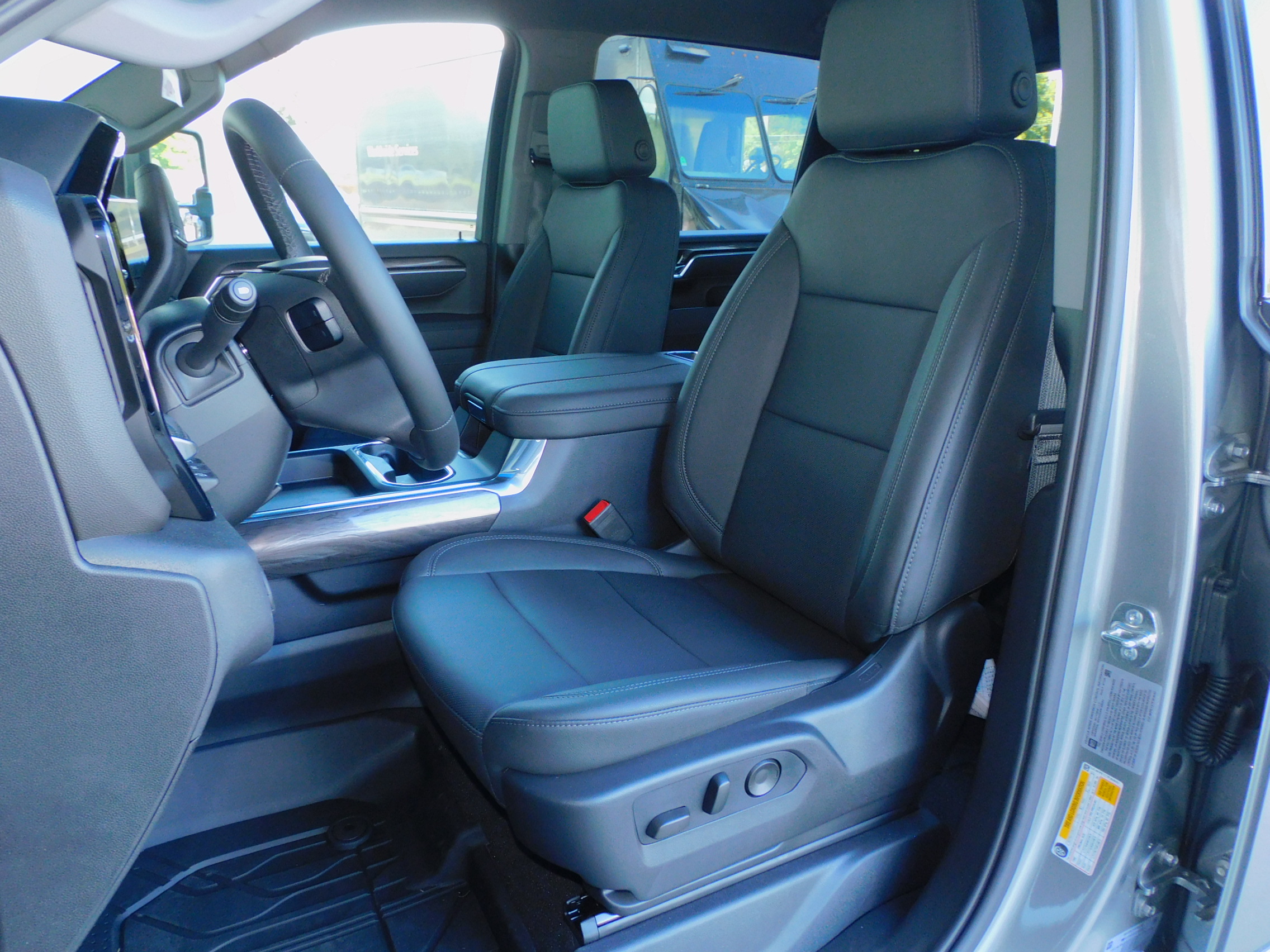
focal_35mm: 24
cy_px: 476
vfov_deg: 56.8
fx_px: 881
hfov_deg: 71.6
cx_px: 635
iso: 200
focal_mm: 4.3
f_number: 3.3
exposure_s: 1/30
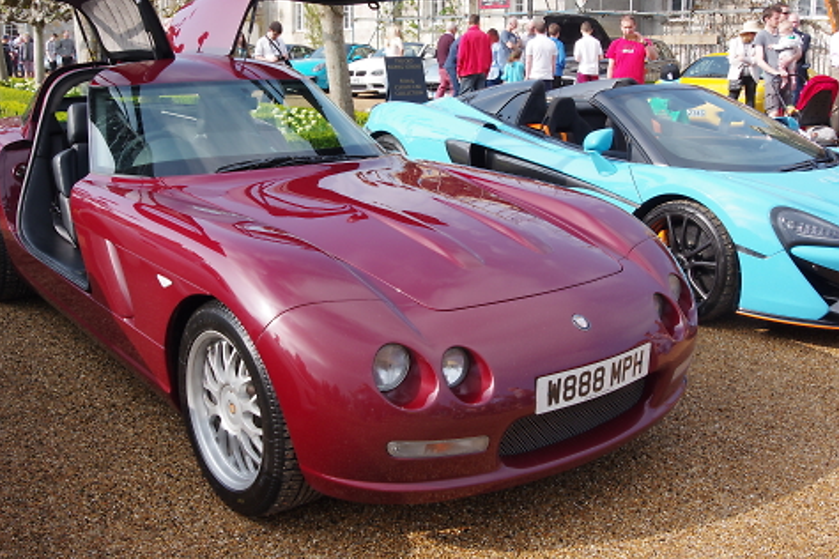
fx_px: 886
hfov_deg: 50.7
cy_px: 225
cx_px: 393
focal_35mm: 38
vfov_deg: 34.9
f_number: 11
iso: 200
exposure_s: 1/80
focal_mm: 20
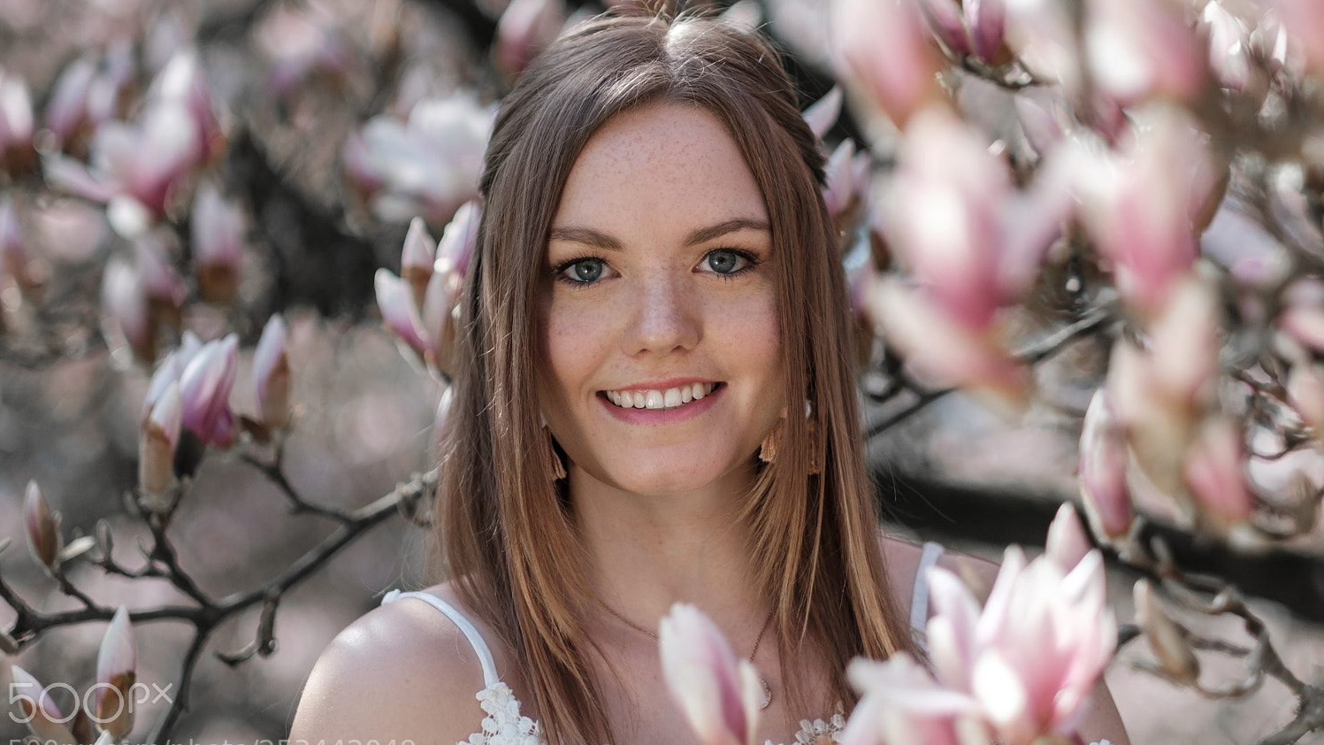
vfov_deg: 12.9
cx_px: 661
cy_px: 348
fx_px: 3300
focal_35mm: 94
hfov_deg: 22.7
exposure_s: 1/7500
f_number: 1.4
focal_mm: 56
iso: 400
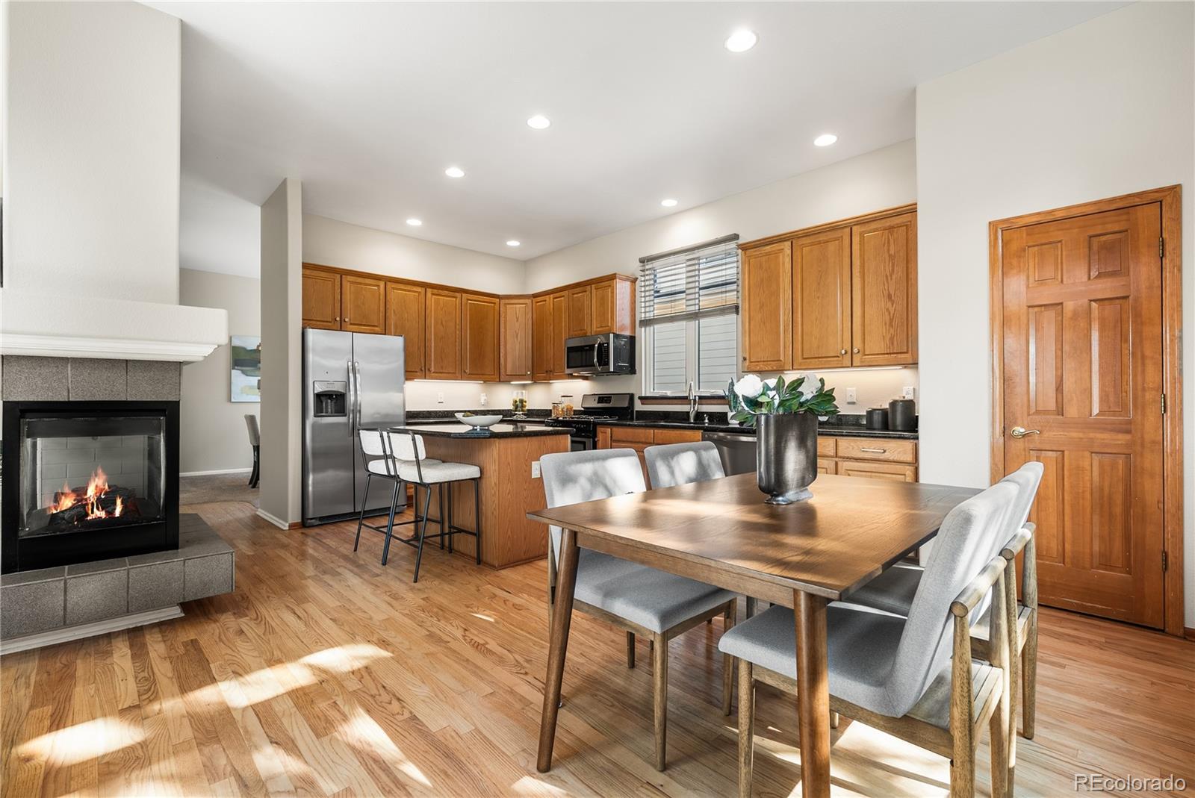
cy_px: 399
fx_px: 531
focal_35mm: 16
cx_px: 598
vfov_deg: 73.8
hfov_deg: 96.7
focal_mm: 16
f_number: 8
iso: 200
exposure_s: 1/2
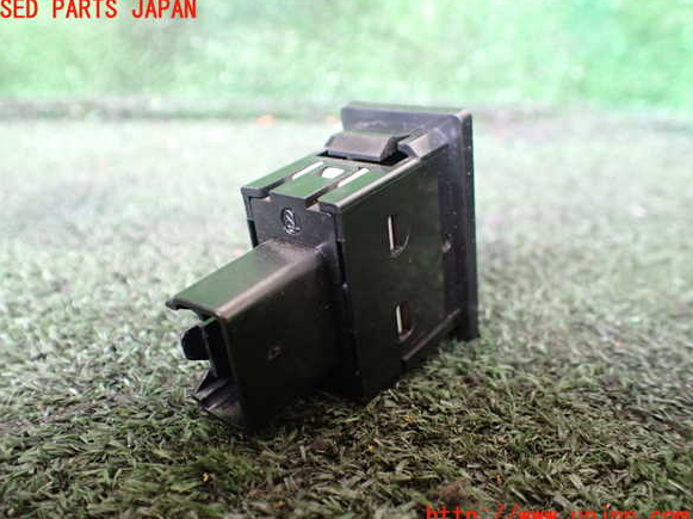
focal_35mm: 31
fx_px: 620
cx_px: 338
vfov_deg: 45.4
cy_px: 264
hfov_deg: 58.4
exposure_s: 1/50
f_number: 2.3
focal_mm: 5.4
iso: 800
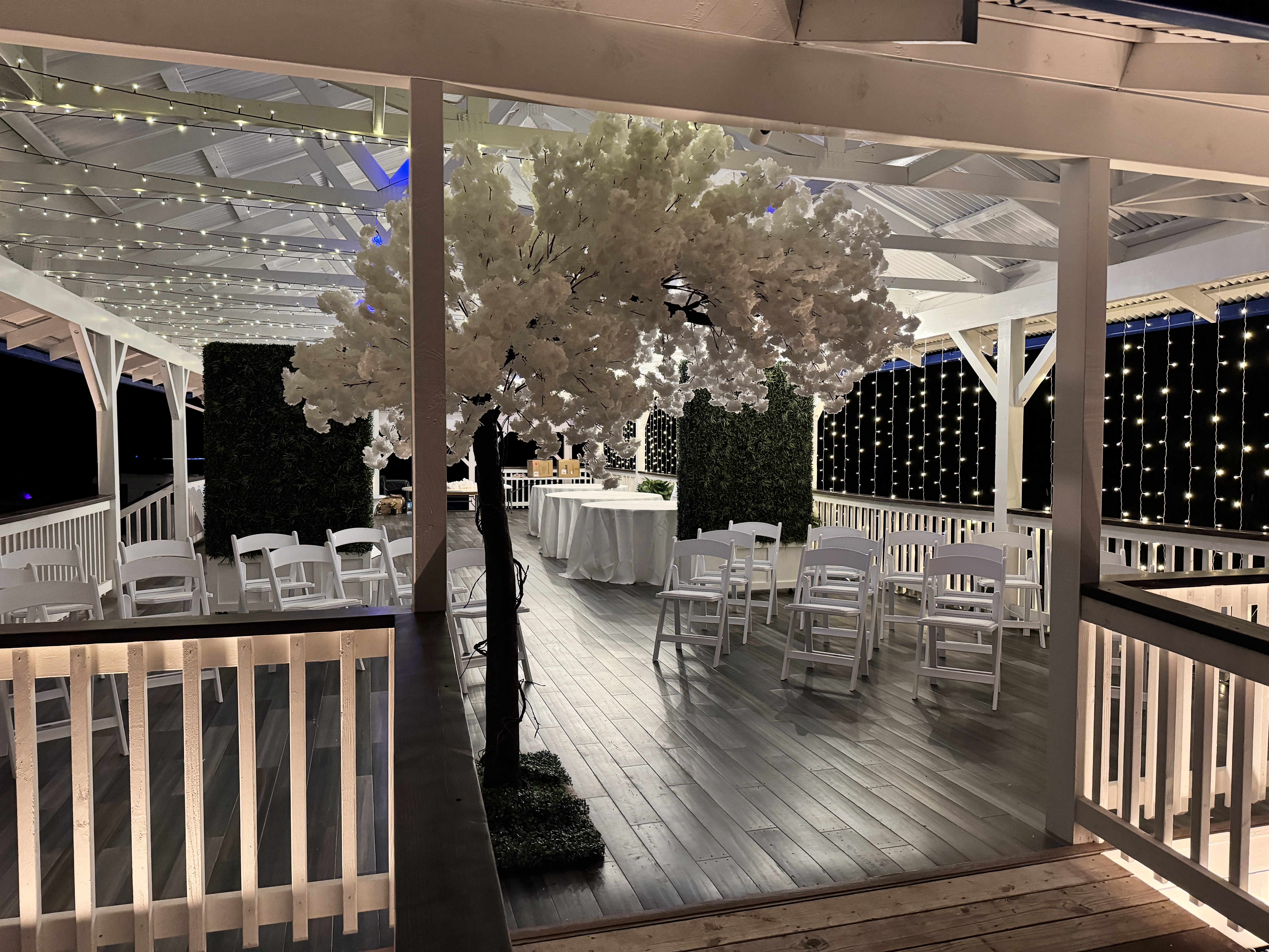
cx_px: 634
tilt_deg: -1.8
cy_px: 476
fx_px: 880
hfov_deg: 71.6
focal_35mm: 24
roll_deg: -0.3
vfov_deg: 56.8
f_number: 1.78
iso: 800
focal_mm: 6.76
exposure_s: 1/30
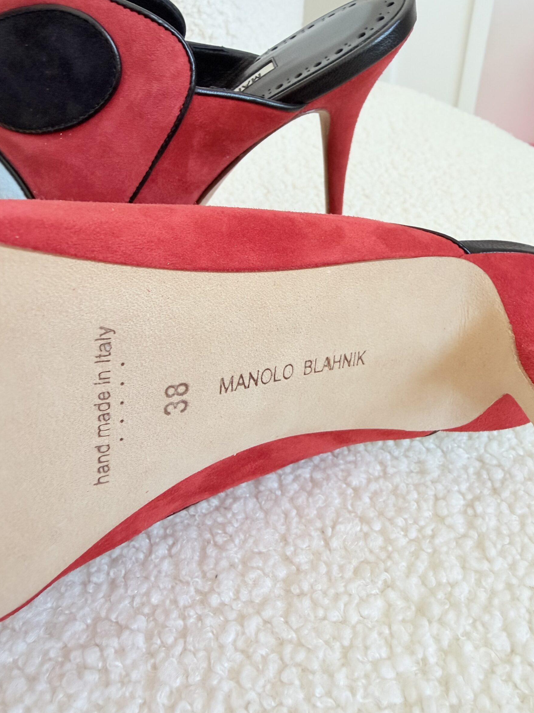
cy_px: 343
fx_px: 535
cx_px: 272
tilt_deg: -37.9
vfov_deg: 67.3
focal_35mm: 26
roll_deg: +3.1
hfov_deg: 53.1
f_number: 2.2
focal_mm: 2.22
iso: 200
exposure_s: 1/121
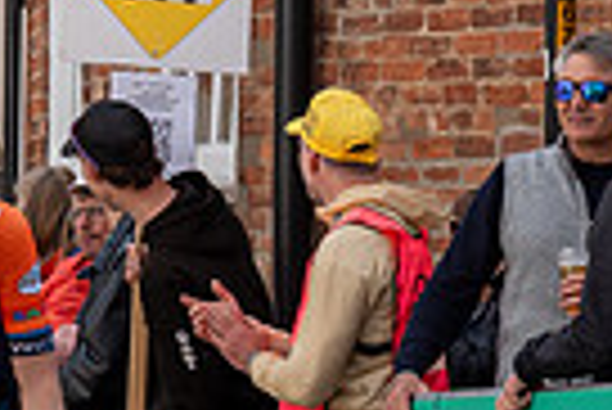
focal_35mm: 405
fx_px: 6892
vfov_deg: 3.4
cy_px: 59
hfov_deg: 5.1
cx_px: -134
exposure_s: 1/1000
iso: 200
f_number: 5
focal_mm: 70
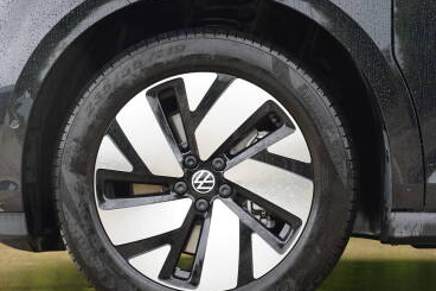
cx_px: 191
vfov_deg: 14.5
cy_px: 141
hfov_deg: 21.6
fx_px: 1144
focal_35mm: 95
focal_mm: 54.3
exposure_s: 1/60
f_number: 4
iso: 250
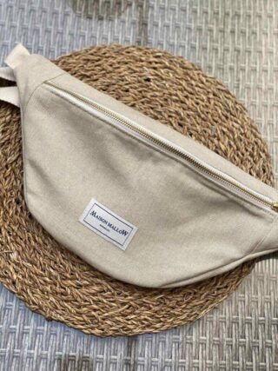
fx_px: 557
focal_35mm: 52
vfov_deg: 36.8
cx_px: 139
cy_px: 186
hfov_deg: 28.0
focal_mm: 6
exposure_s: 1/215
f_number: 2
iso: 20
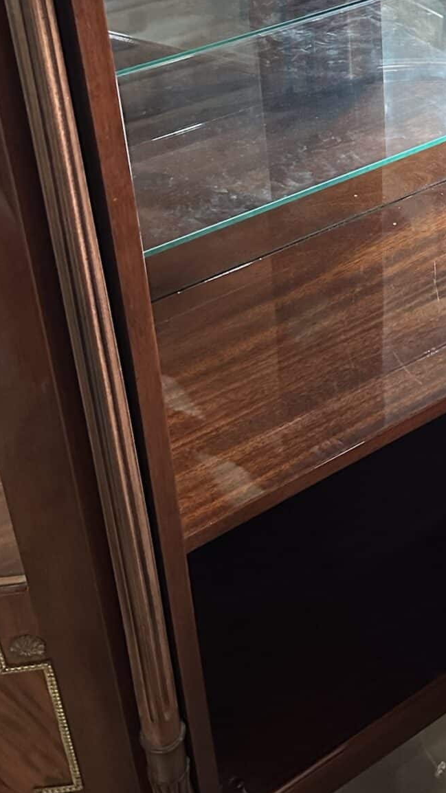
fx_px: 1220
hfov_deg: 20.2
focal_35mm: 58
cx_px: 426
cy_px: 206
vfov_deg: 35.3
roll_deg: -0.3
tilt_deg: -31.3
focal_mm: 6.86
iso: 800
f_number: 1.78
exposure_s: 1/33
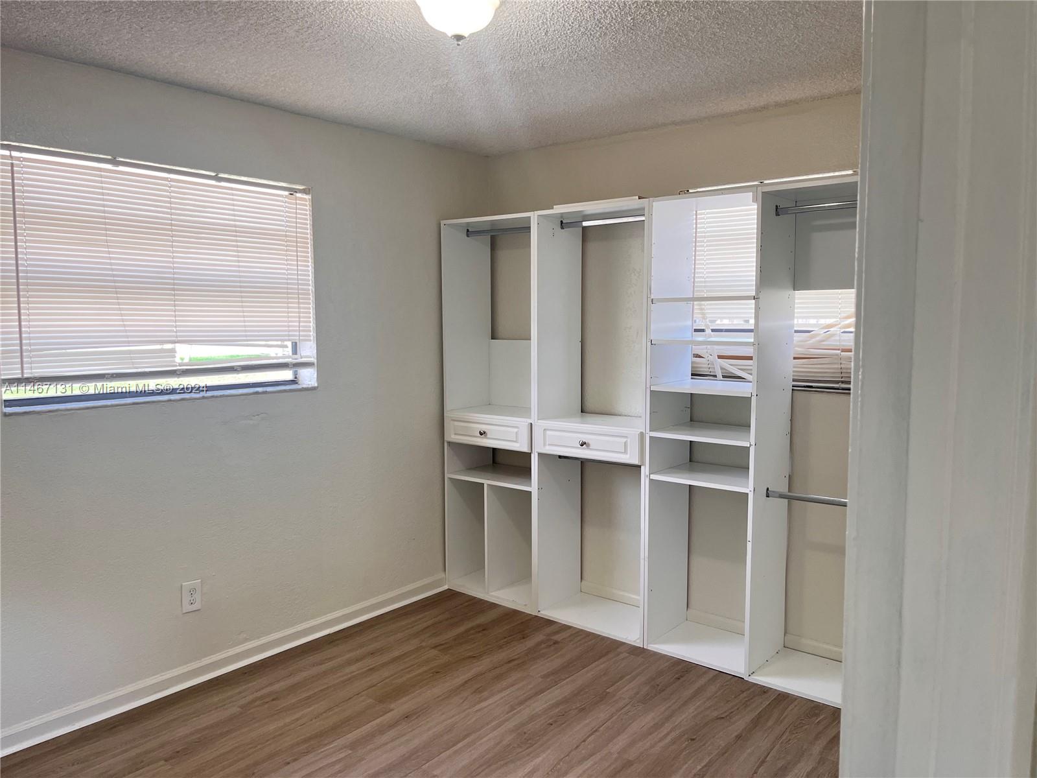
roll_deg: +0.7
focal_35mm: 26
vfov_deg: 53.1
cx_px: 518
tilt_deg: -5.4
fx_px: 779
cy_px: 389
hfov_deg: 67.3
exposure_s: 1/120
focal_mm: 5.1
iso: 125
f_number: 1.6
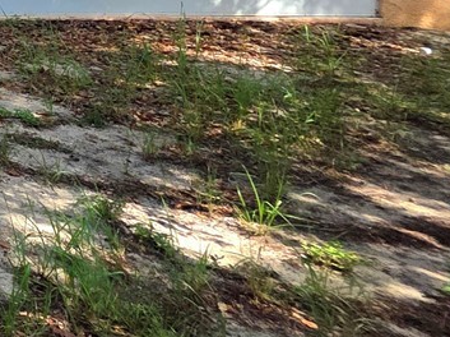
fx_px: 766
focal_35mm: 59
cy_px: -163
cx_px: -538
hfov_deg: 17.1
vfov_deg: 21.1
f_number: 1.9
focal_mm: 2.2
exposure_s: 1/1250
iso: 40
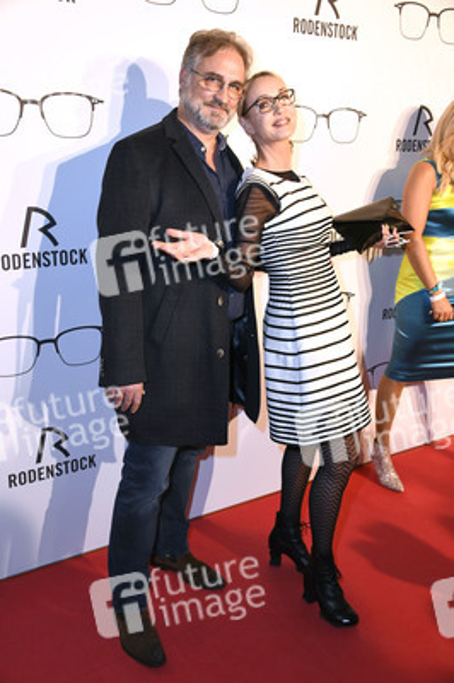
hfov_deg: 38.8
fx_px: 644
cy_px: 342
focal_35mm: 34
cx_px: 227
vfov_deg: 55.8
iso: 1600
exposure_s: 1/125
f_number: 6.3
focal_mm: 34
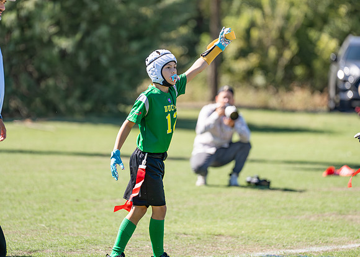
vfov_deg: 5.4
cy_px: 96
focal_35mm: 264
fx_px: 2699
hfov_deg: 7.6
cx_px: 162
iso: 200
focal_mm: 200
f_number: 2.8
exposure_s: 1/2500
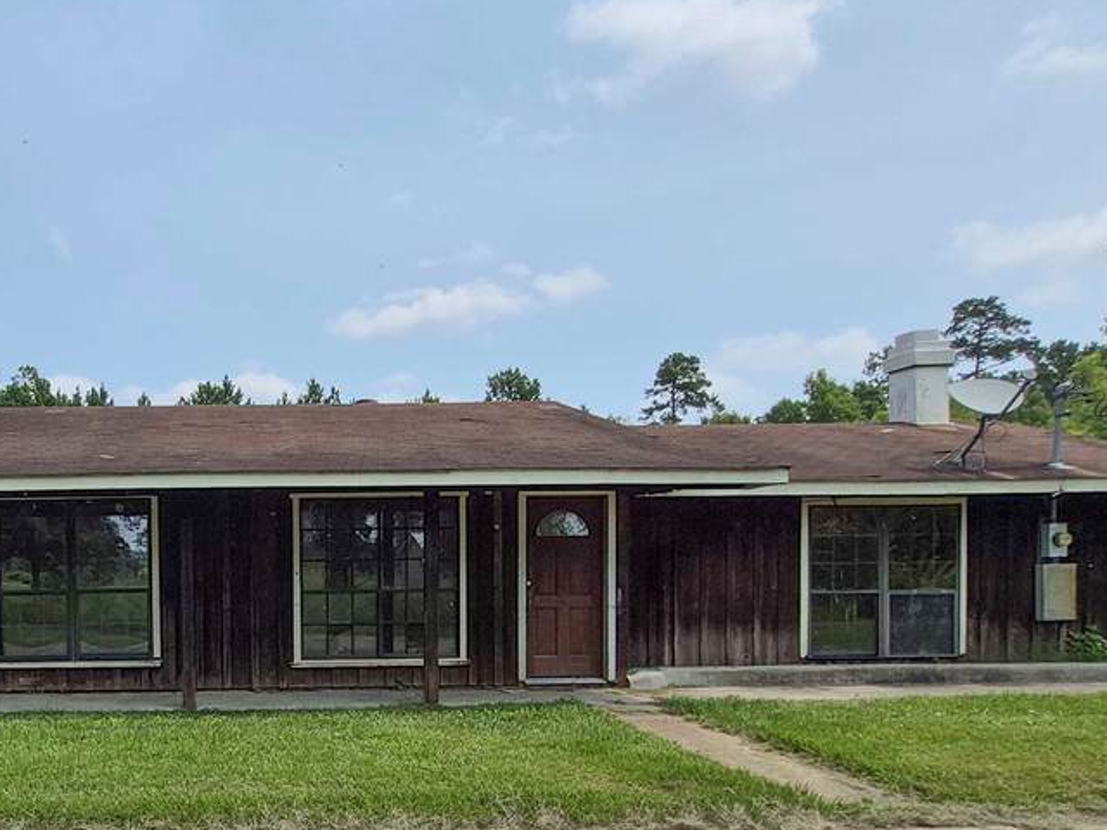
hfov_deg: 60.9
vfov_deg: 51.3
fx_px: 831
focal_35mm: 26
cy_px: 600
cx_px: 197
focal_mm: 1.74
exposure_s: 1/2648
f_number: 2.2
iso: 50
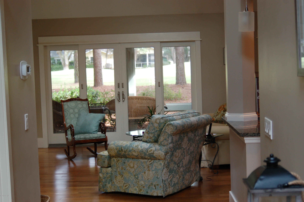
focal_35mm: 66
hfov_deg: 30.5
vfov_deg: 20.6
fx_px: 557
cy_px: 101
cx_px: 152
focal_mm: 44
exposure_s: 1/60
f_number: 4
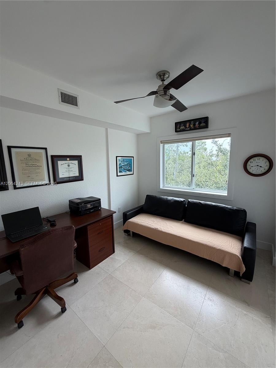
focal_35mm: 14
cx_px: 138
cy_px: 184
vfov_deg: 102.1
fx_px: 149
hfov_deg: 85.7
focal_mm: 2.22
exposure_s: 1/121
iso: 125
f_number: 2.2
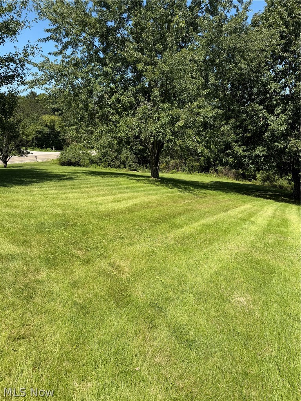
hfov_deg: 56.8
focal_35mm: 24
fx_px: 278
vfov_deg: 71.6
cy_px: 200
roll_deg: +0.4
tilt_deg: -15.2
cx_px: 150
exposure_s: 1/3021
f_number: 1.78
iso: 80
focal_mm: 6.76
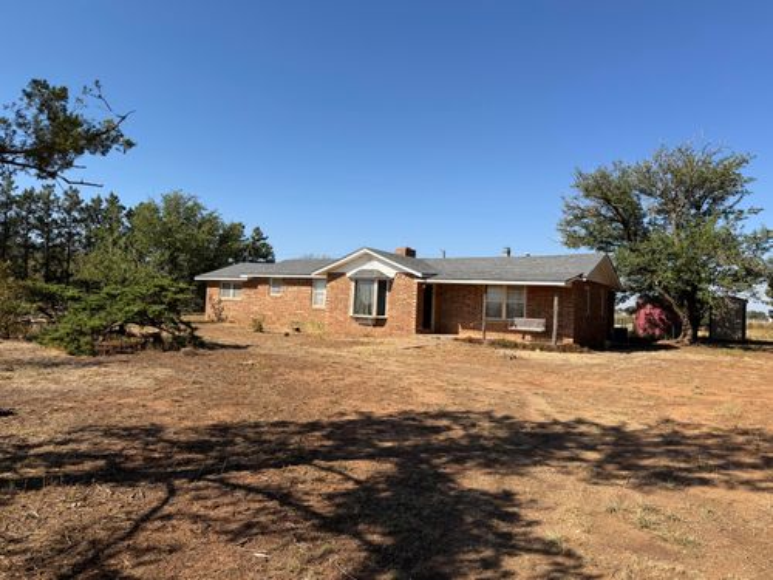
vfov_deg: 56.8
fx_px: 536
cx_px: 386
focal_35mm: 24
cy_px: 290
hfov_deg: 71.6
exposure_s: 1/4405
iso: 80
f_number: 1.78
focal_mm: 6.76
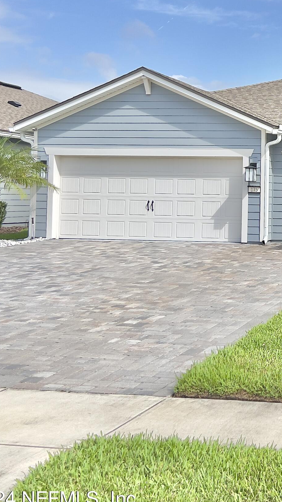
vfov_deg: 39.6
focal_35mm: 52
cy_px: 185
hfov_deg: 20.0
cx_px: 417
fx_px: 691
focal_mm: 5.7
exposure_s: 1/5587
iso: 50
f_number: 1.5
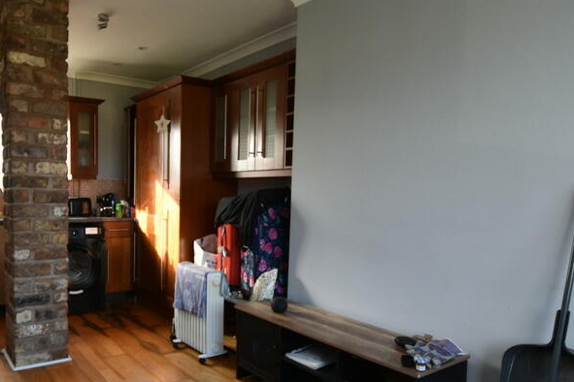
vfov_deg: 49.0
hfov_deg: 67.1
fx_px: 415
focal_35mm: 26
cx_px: 182
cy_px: 242
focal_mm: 10
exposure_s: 1/60
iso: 220
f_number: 4
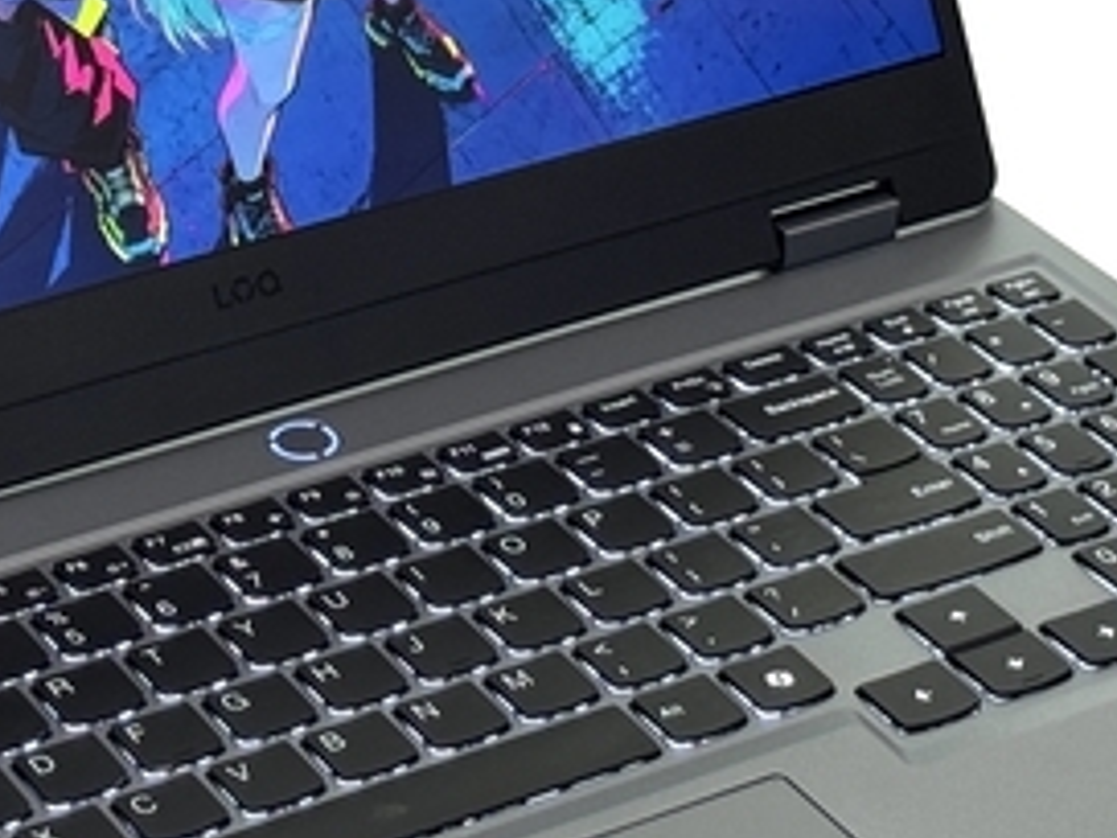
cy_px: 308
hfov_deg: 14.0
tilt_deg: -29.4
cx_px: 300
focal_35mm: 141
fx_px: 4550
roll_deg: +0.3
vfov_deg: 10.5
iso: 80
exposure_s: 1/121
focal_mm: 6.76
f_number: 1.78
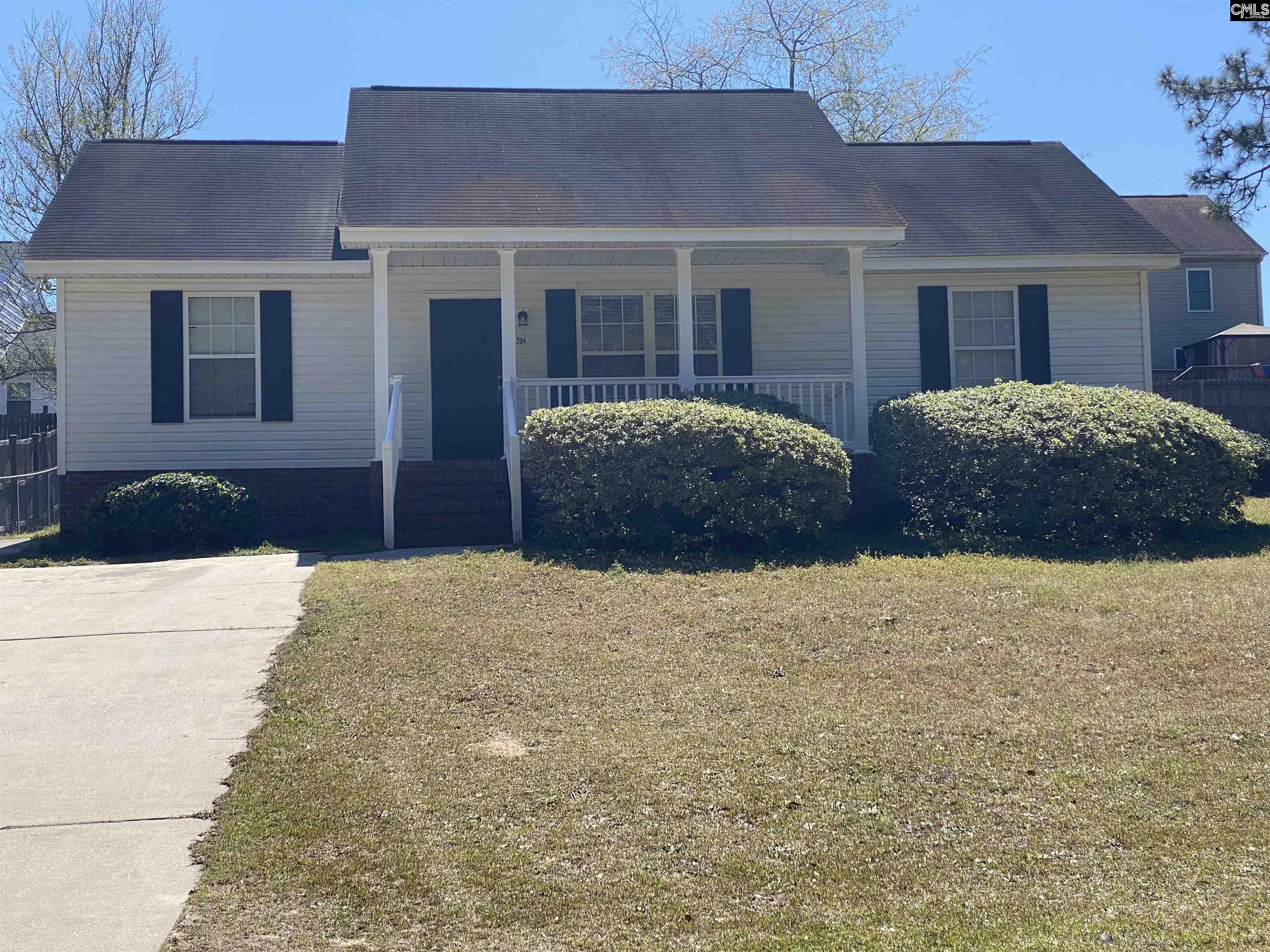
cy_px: 476
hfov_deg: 36.8
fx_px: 1908
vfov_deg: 28.0
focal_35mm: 52
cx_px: 635
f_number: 2
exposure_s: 1/1845
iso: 20
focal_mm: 6
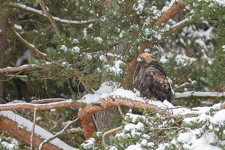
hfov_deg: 2.2
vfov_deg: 1.4
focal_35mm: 948
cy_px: 36
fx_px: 5923
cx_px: 140
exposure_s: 1/320
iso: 800
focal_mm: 560
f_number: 4
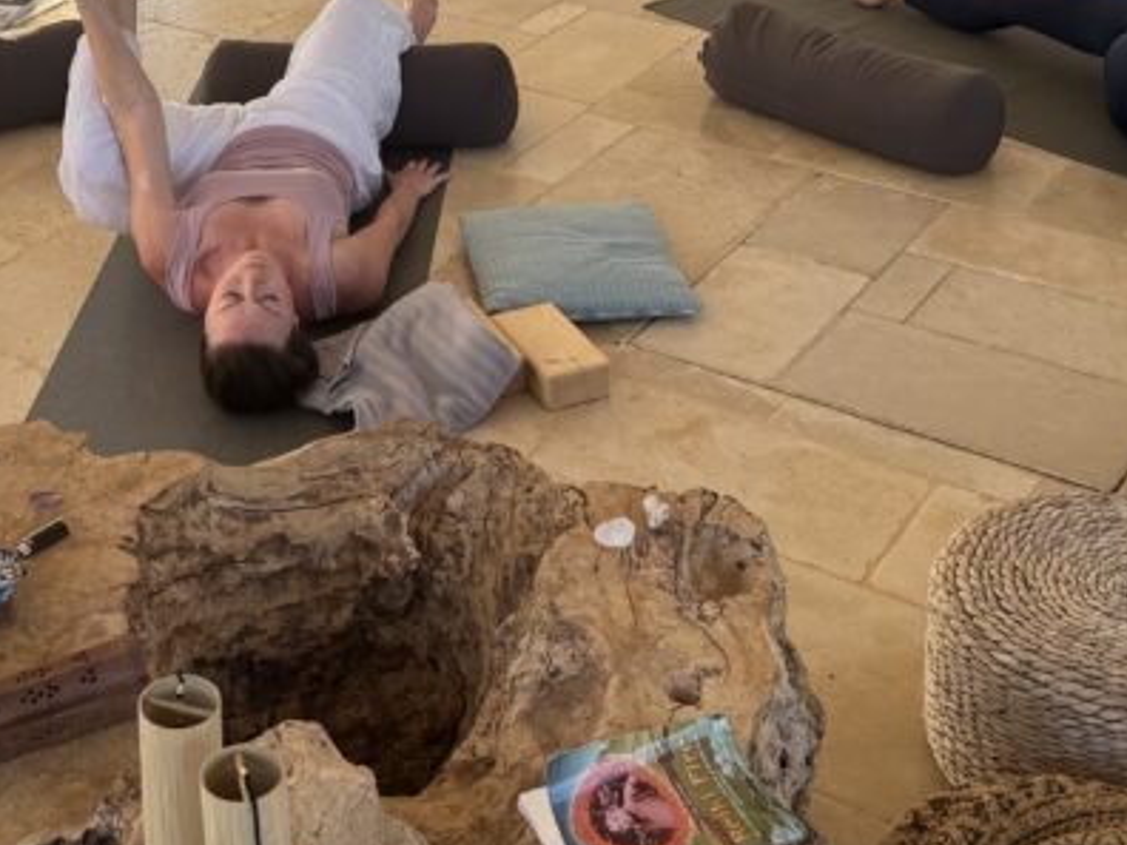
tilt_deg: -23.2
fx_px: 2019
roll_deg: +2.0
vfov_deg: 22.9
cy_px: 57
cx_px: 336
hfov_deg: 30.8
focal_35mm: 62
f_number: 1.78
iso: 80
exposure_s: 1/514
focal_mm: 6.76
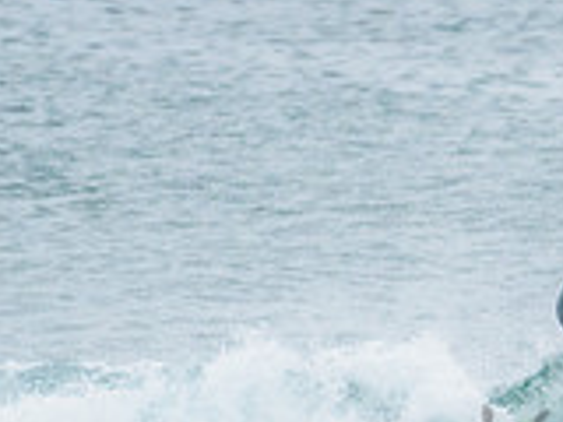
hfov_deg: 0.9
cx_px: 660
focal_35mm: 2136
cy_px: 355
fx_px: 34740
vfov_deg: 0.7
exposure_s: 1/1000
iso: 1250
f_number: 5.6
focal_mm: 500
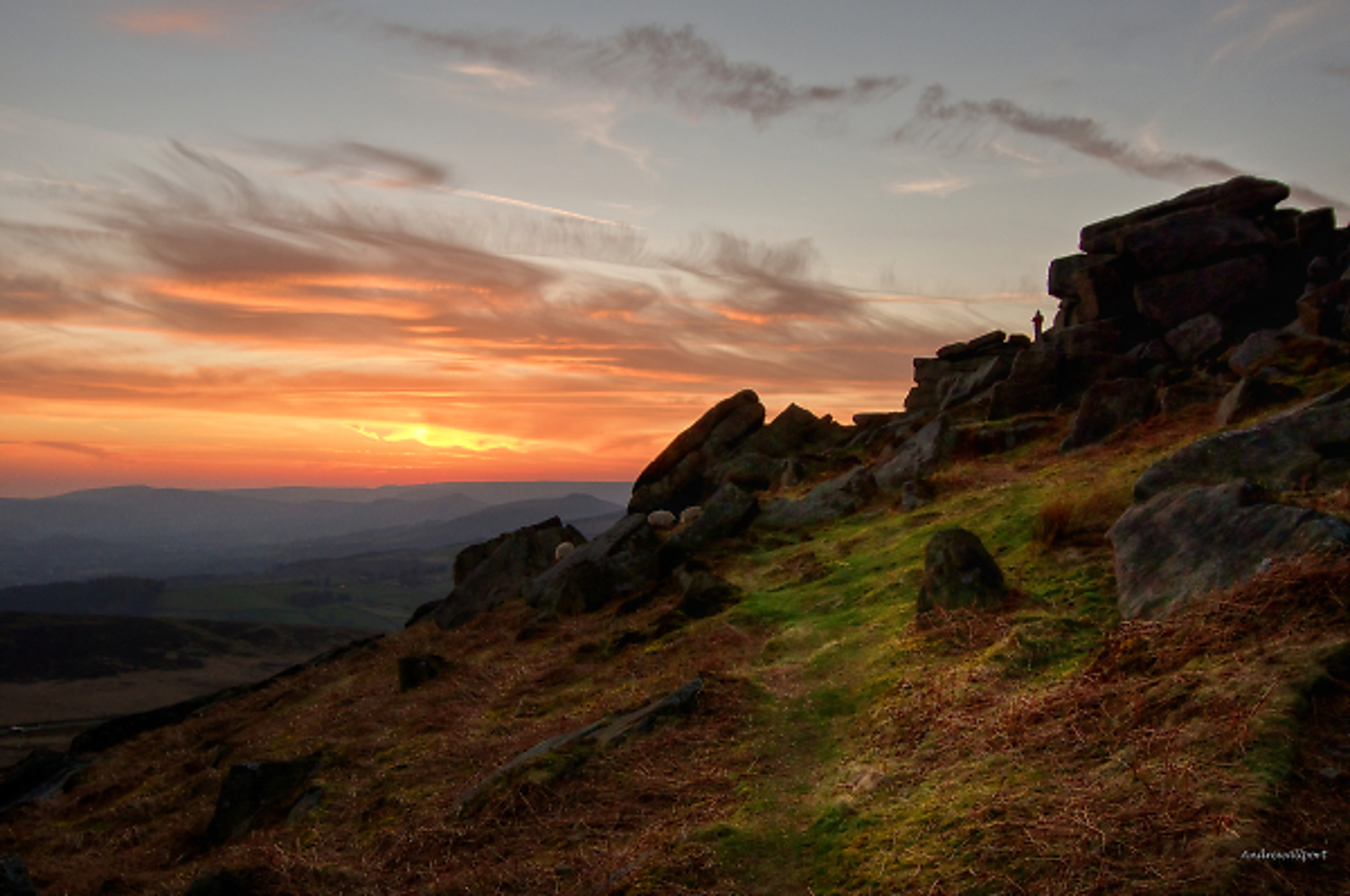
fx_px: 1348
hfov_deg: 53.2
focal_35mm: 36
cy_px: 448
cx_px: 675
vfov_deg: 36.8
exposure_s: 1/500
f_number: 6.3
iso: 400
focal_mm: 24
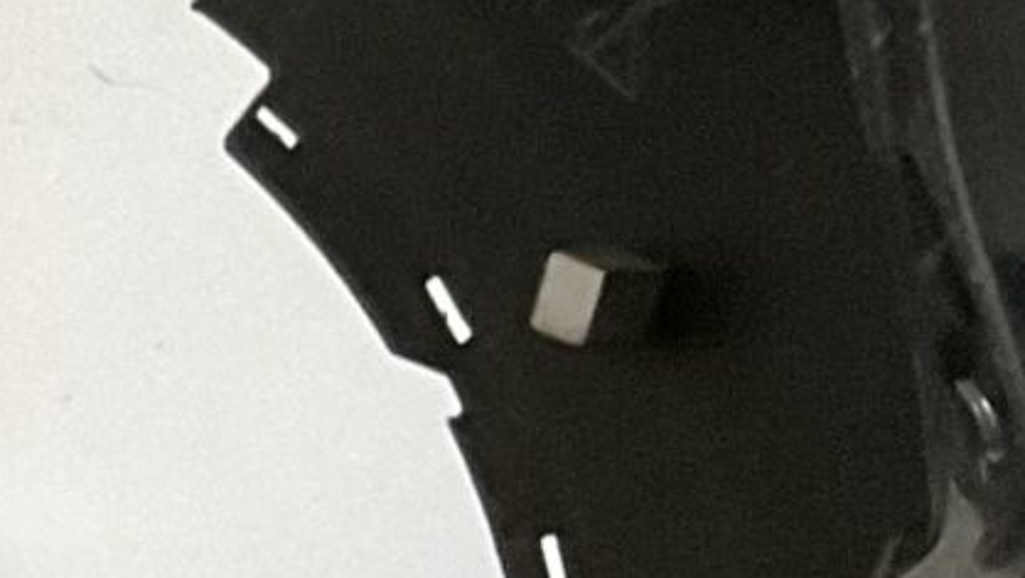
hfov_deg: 9.2
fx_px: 5275
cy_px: 1040
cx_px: -1863
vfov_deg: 6.1
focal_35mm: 194
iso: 125
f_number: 1.8
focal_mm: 3
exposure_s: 1/50
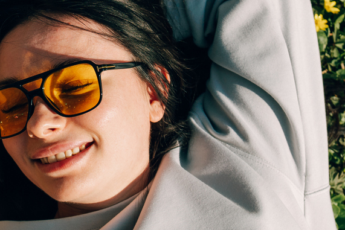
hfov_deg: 15.4
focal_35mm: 130
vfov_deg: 10.4
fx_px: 1246
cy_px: 260
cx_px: -11
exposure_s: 1/4000
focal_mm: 35
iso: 125
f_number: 3.2
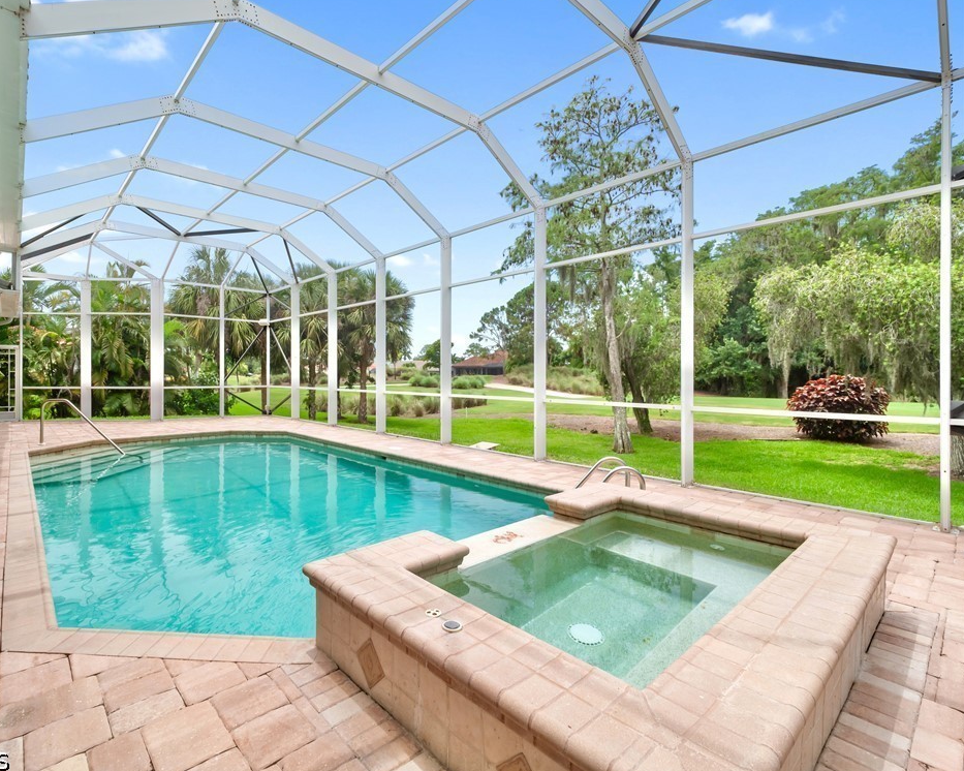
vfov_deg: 84.0
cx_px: 440
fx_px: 428
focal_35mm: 15
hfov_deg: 96.6
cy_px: 381
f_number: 7.1
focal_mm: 7
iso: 200
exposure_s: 1/250
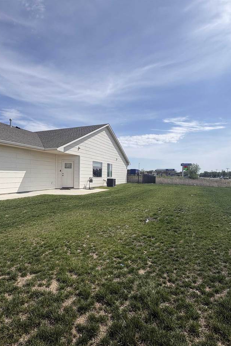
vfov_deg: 84.0
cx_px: 90
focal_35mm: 20
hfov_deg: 61.3
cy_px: 178
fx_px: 193
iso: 50
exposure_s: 1/3247
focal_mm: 2.22
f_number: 2.2
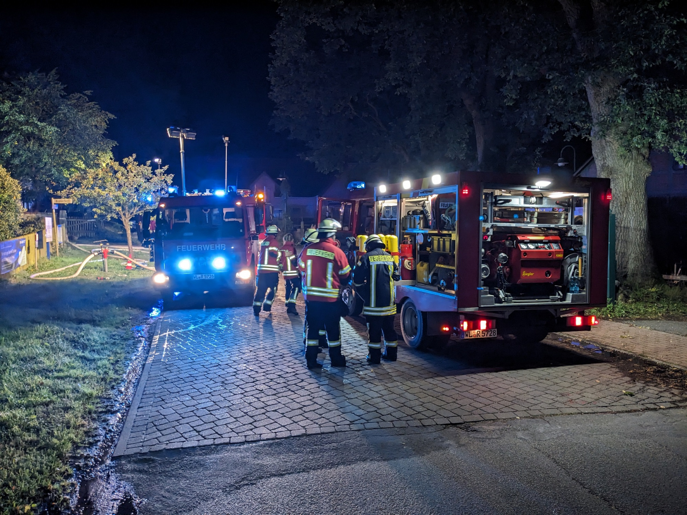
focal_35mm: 27
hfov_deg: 65.3
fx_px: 536
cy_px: 258
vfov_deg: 51.4
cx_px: 344
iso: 197
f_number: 1.73
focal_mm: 4.38
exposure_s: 1/25
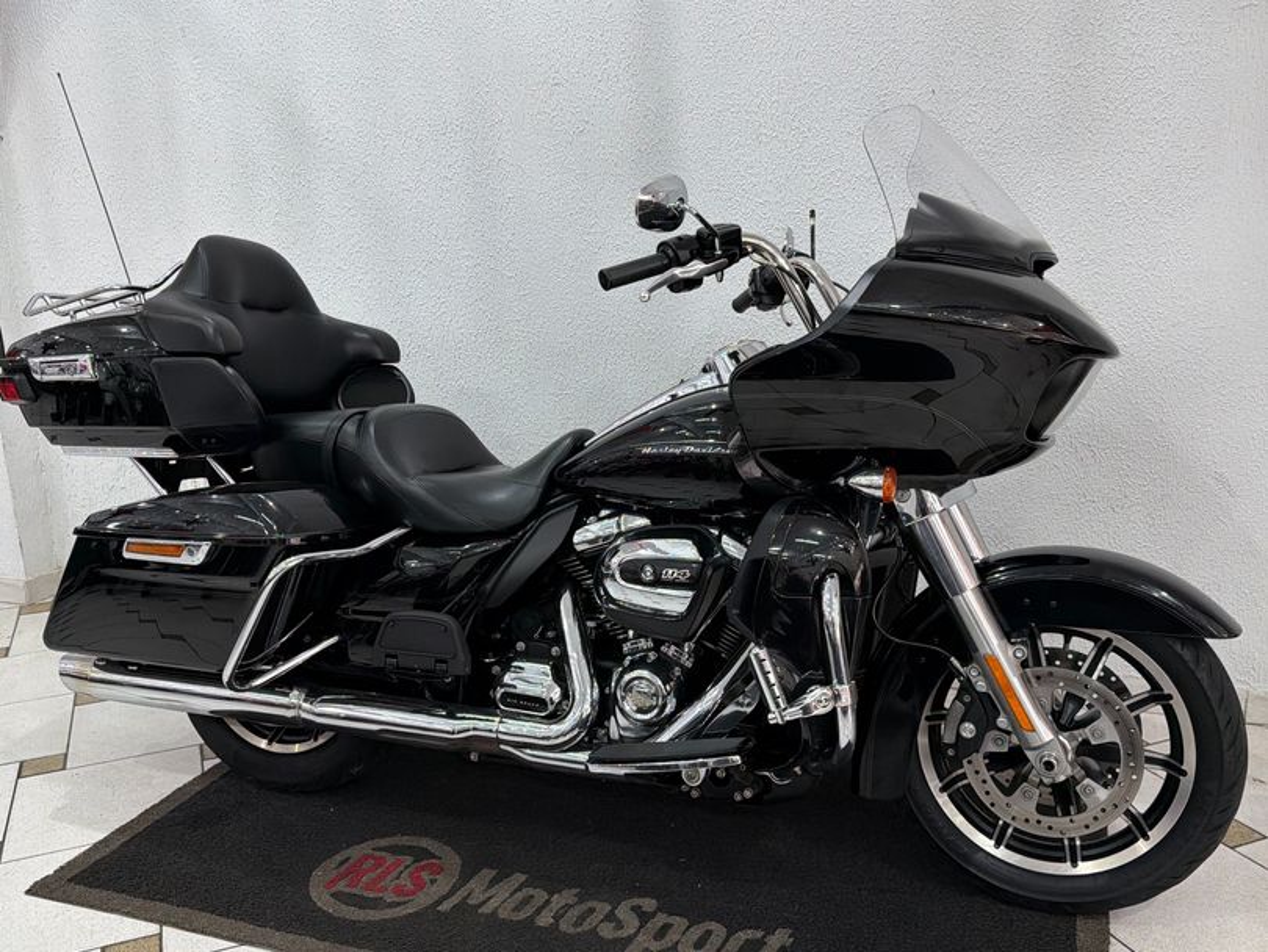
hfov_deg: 71.6
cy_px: 476
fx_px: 879
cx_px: 634
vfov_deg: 56.8
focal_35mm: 24
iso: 320
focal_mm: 6.76
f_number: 1.78
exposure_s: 1/188
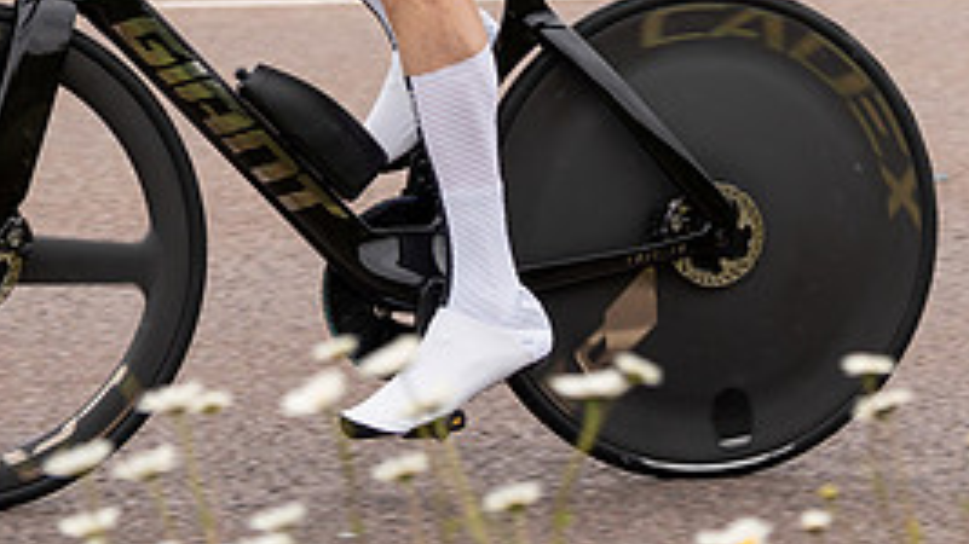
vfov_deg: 5.4
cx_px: 421
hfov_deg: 9.8
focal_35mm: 221
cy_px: -323
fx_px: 5677
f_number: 3.5
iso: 250
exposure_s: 1/1000
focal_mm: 70
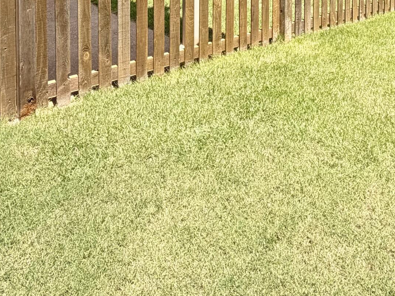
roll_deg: -0.2
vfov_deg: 29.9
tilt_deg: -2.9
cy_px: -82
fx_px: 445
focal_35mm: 39
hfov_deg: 46.8
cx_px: 276
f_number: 2.2
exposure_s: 1/590
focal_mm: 2.22
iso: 40
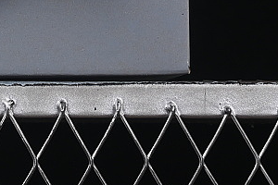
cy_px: -128
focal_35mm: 270
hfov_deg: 7.5
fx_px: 2085
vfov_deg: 5.0
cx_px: -158
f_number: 8
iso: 160
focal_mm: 50
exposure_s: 1/60
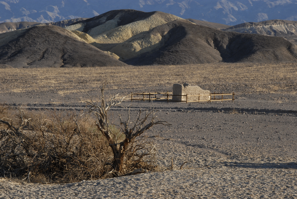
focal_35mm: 158
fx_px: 1301
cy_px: 100
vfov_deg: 8.7
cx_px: 148
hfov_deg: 13.0
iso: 200
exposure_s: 1/60
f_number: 18
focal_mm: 105
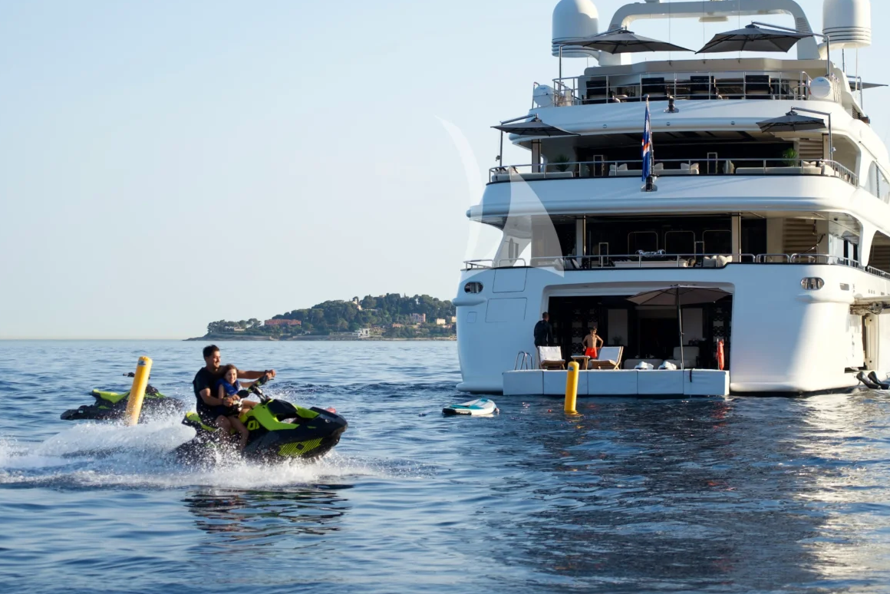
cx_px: 498
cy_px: 200
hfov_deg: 22.4
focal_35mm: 91
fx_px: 2250
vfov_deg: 15.0
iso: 100
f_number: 4
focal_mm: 55
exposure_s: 1/640
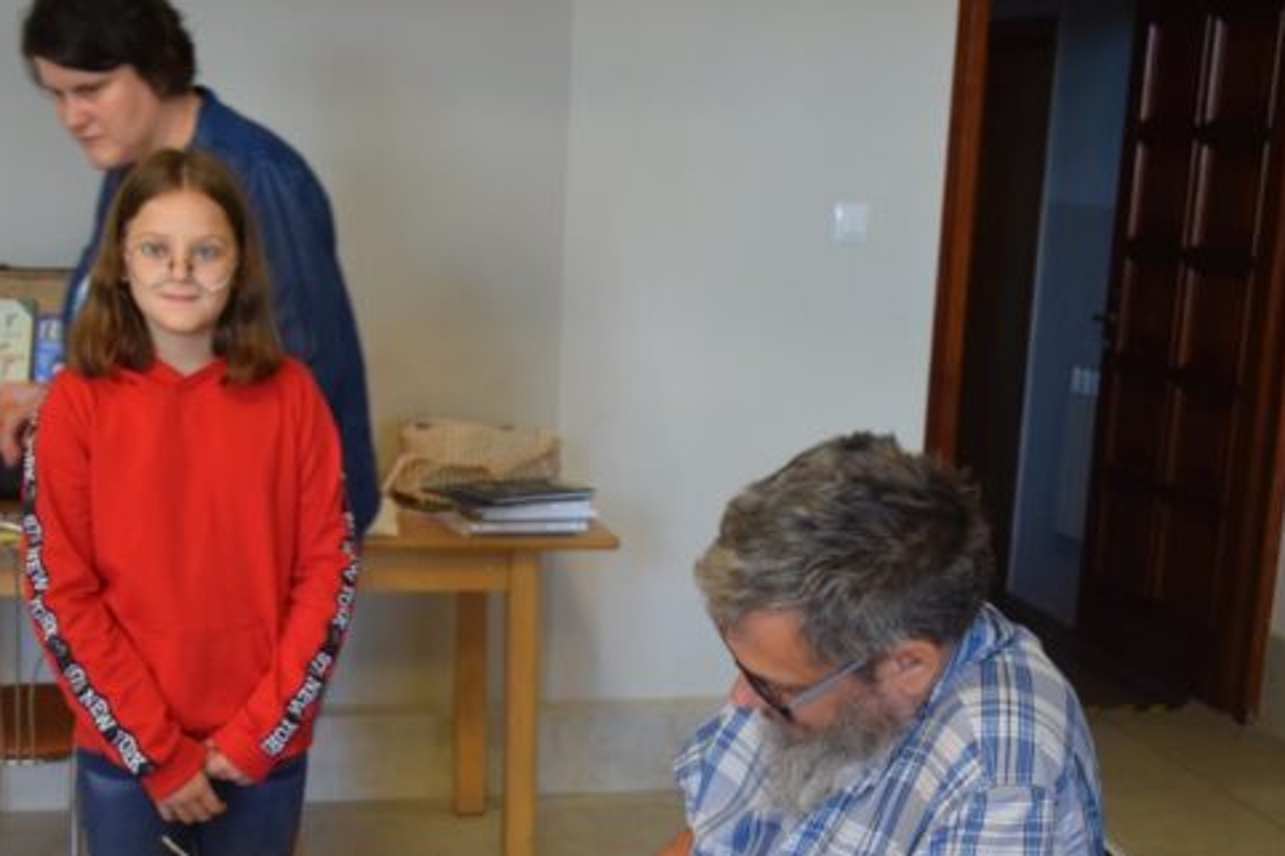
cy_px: 619
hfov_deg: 33.5
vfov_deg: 22.5
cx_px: 568
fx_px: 2134
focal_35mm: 60
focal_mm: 25
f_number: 4
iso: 1000
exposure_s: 1/60
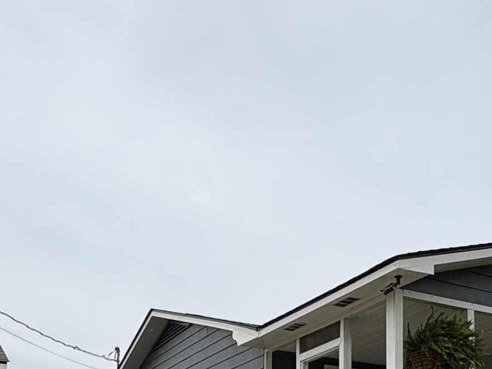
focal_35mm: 49
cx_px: 219
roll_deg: -1.3
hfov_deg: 38.9
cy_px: 453
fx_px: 696
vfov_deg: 26.2
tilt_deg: +6.6
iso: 50
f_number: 2.2
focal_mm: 2.22
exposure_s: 1/3106
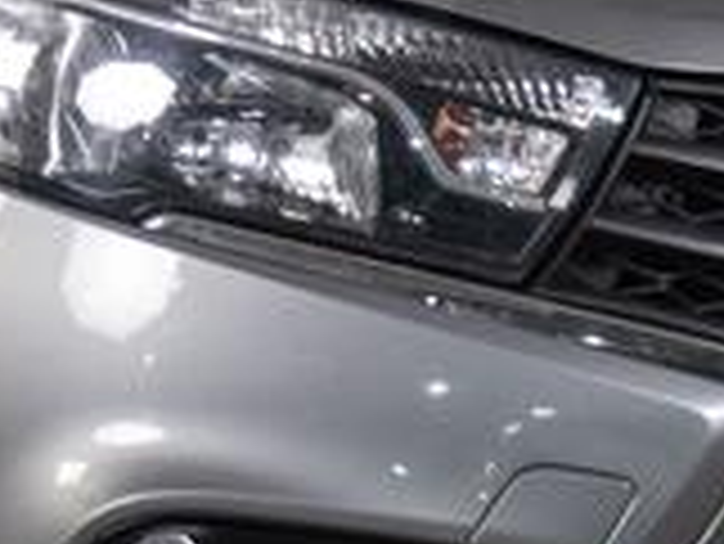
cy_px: -400
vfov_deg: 2.8
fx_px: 10968
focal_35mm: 524
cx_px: -450
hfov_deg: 3.8
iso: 125
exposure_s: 1/125
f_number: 4
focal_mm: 48.5
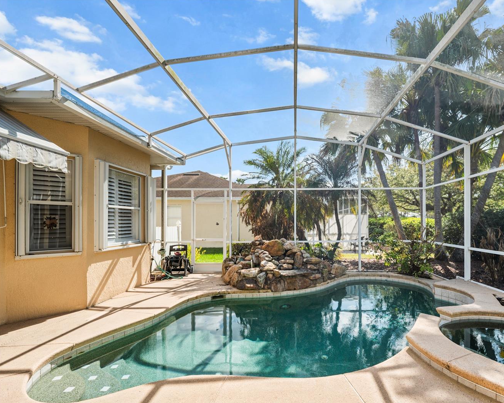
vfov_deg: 80.4
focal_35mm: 16
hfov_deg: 91.9
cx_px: 302
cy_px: 203
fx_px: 239
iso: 100
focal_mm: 14
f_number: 5
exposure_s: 1/100
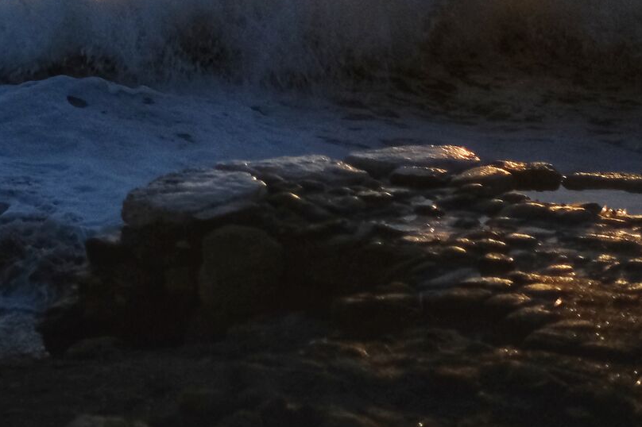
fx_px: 1854
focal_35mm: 104
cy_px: -199
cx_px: -105
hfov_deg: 18.7
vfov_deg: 12.5
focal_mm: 23
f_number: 2
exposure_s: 1/60
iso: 2000
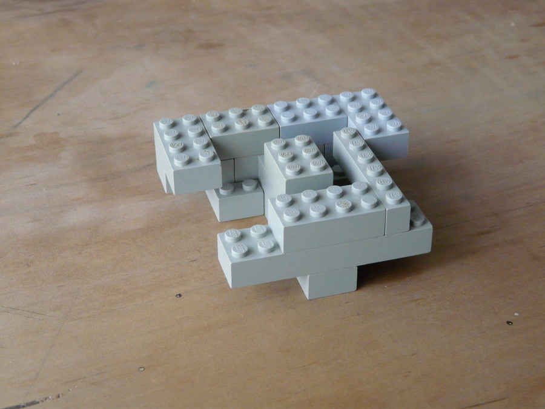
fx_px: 1039
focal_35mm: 66
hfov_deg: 29.4
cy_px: 204
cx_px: 272
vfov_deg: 22.3
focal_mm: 10.8
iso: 400
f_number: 3.2
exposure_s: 1/13
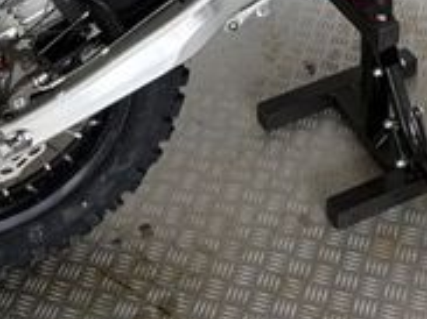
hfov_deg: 21.5
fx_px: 1122
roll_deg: +2.7
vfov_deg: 14.7
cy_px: -203
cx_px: 243
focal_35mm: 91
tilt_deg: -27.6
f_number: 1.6
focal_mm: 5.96
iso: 64
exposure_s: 1/100
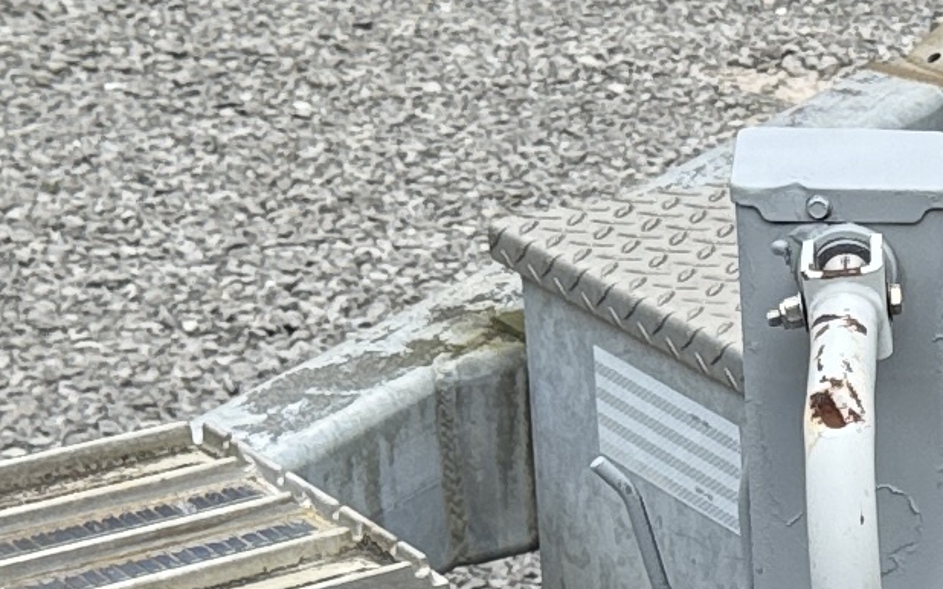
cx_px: 1477
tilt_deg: -22.6
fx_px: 4265
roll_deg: -0.8
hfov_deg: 12.0
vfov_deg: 7.9
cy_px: 539
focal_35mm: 166
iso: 80
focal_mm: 6.76
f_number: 1.78
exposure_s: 1/2833
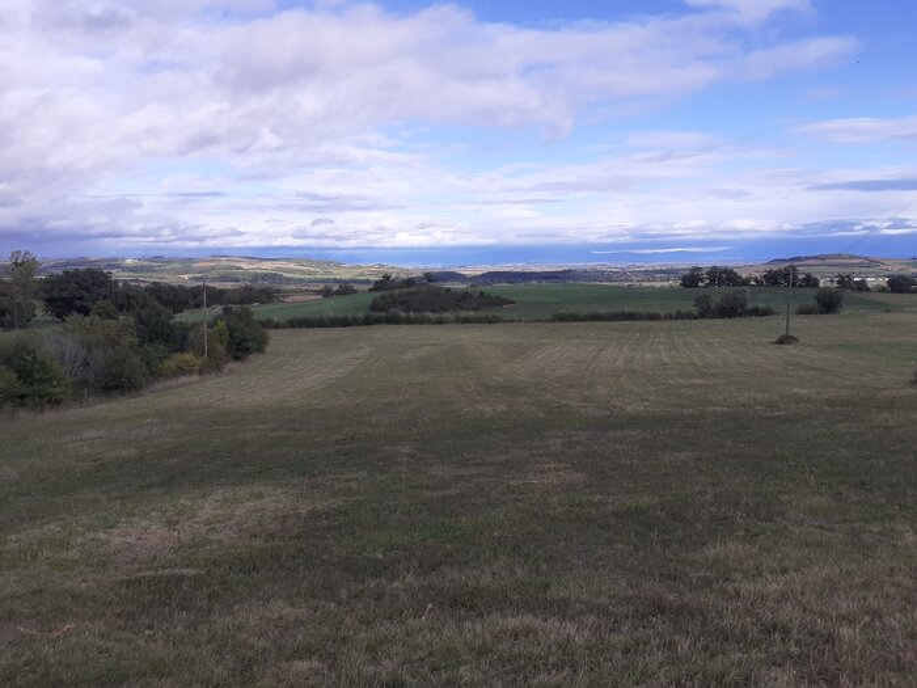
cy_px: 344
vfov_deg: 51.4
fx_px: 715
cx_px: 458
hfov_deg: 65.3
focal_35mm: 27
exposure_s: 1/1692
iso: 40
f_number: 1.9
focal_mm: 3.6
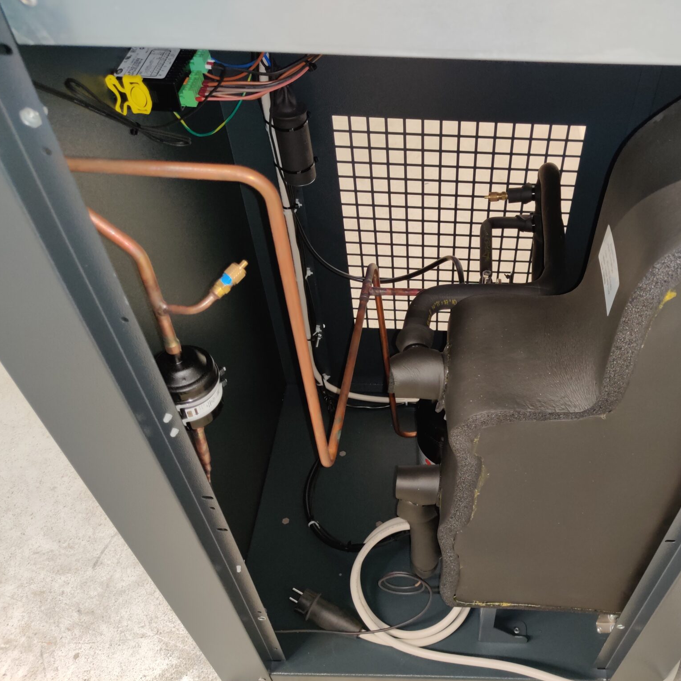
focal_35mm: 32
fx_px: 712
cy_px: 342
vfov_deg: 51.1
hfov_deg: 50.3
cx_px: 446
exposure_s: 1/20
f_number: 1.65
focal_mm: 4.75
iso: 500
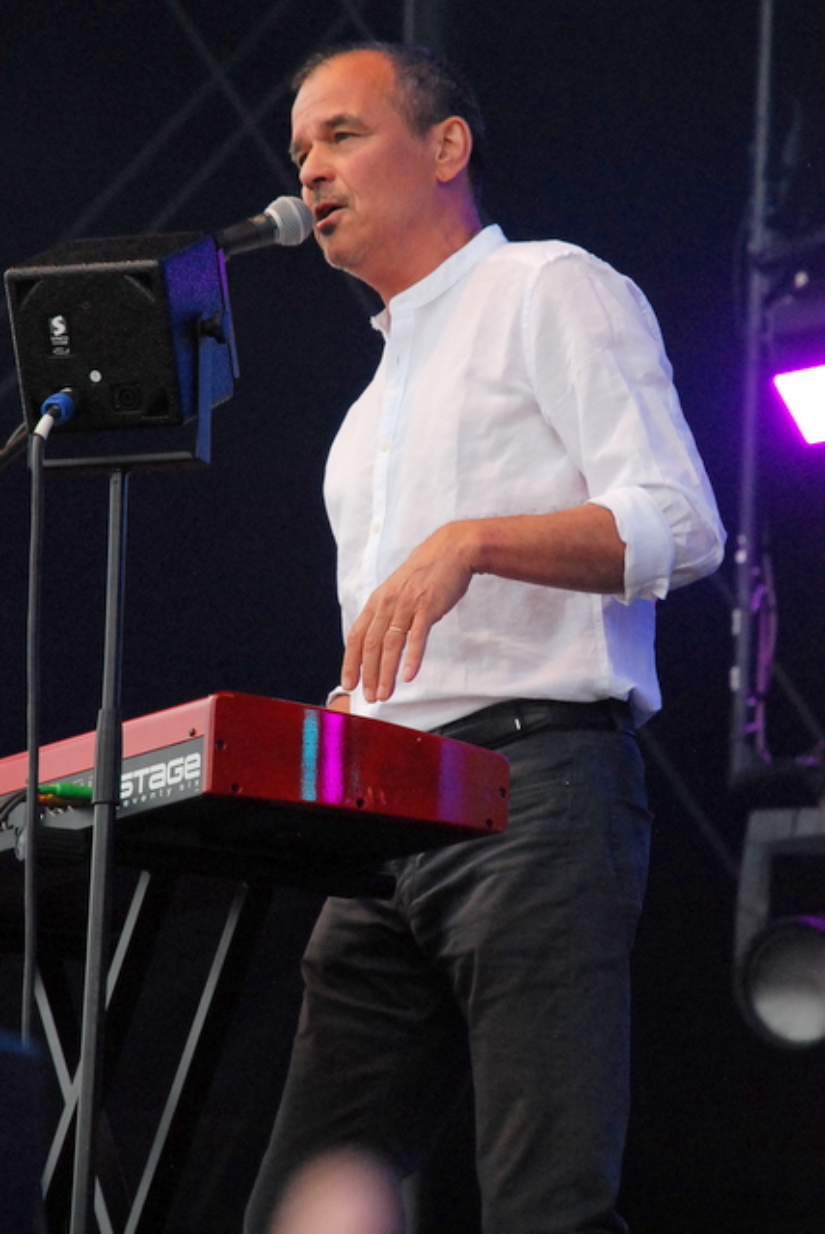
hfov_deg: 6.8
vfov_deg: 10.2
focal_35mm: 202
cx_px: 412
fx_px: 6945
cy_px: 617
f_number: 5.6
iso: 1600
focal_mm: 135
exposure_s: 1/800
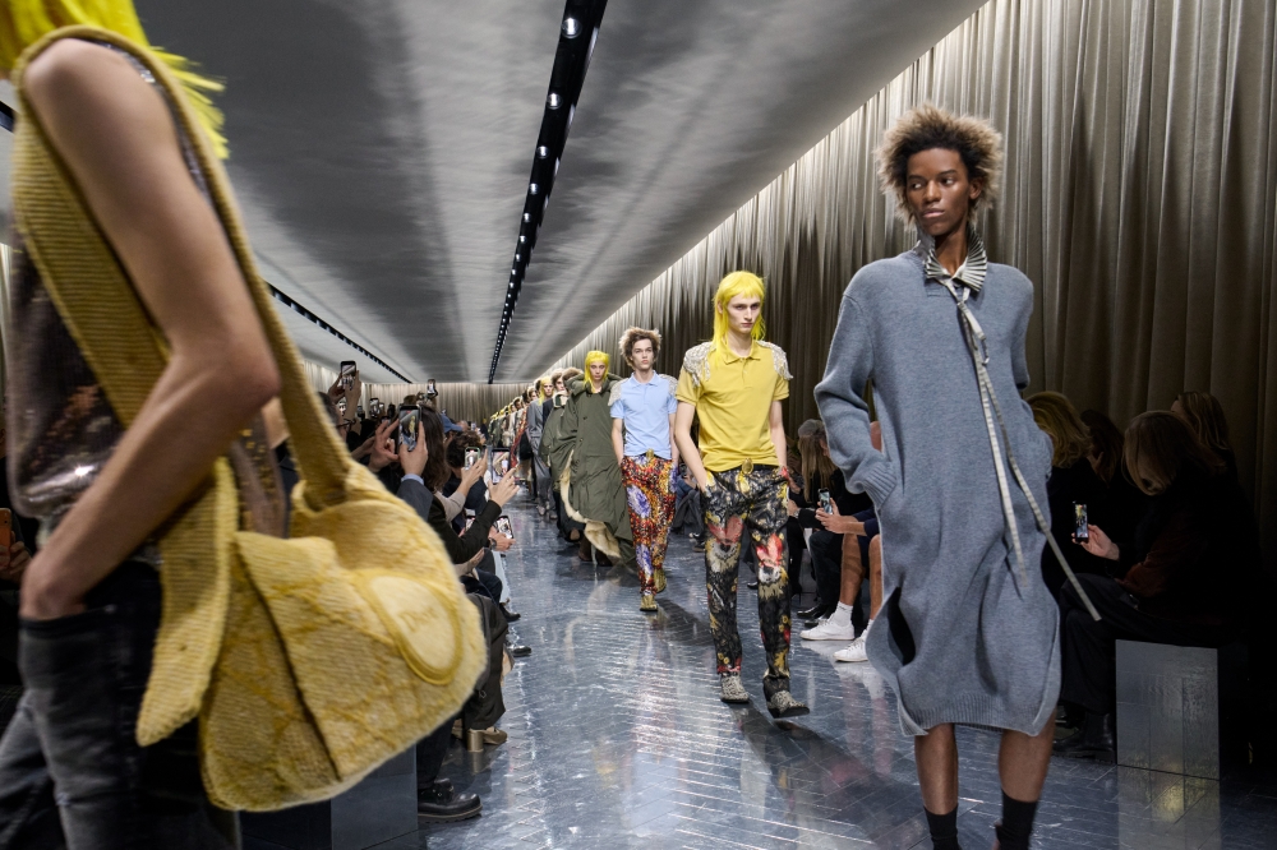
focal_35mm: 34
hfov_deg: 55.8
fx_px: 1206
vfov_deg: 38.9
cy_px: 425
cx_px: 638
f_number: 7.1
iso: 3200
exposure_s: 1/200
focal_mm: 34
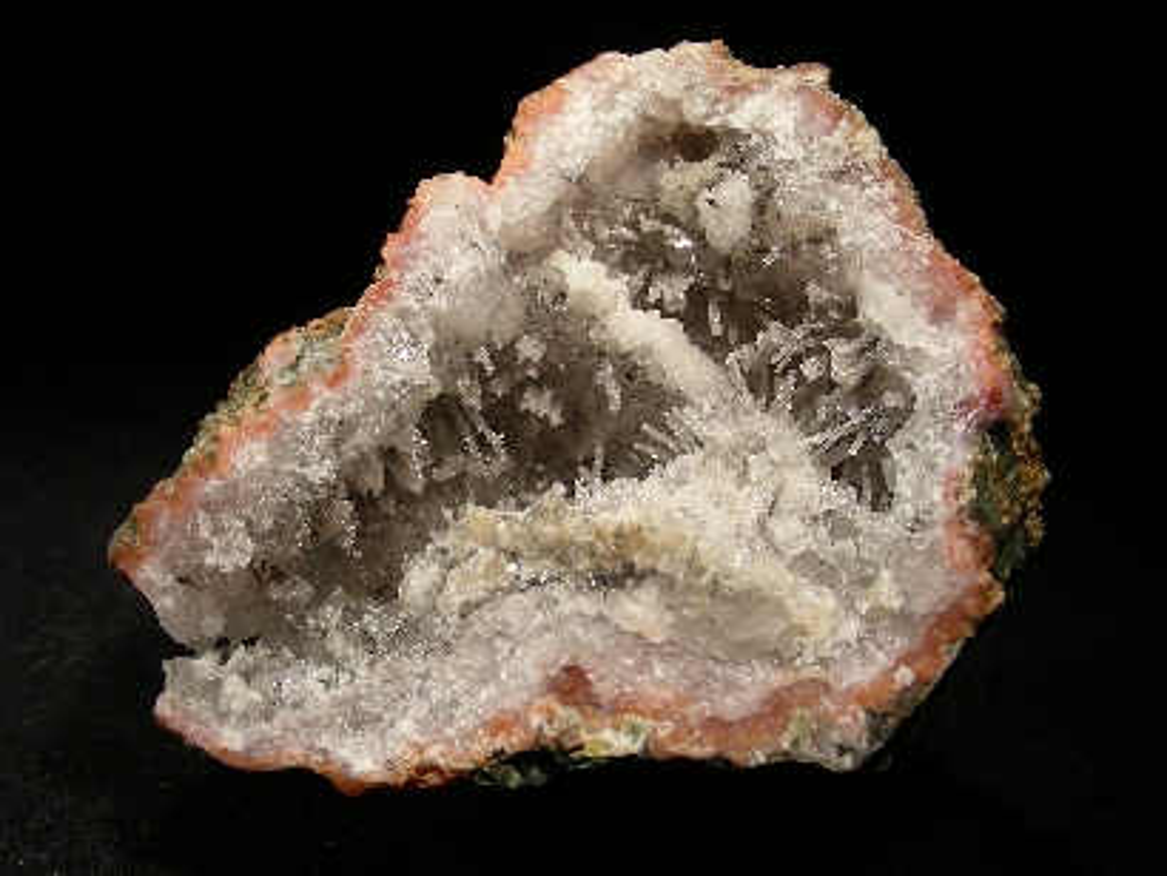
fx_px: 1484
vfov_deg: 32.9
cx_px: 584
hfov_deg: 42.9
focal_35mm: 44
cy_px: 438
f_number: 3.5
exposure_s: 1/104
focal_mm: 7.4
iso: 50
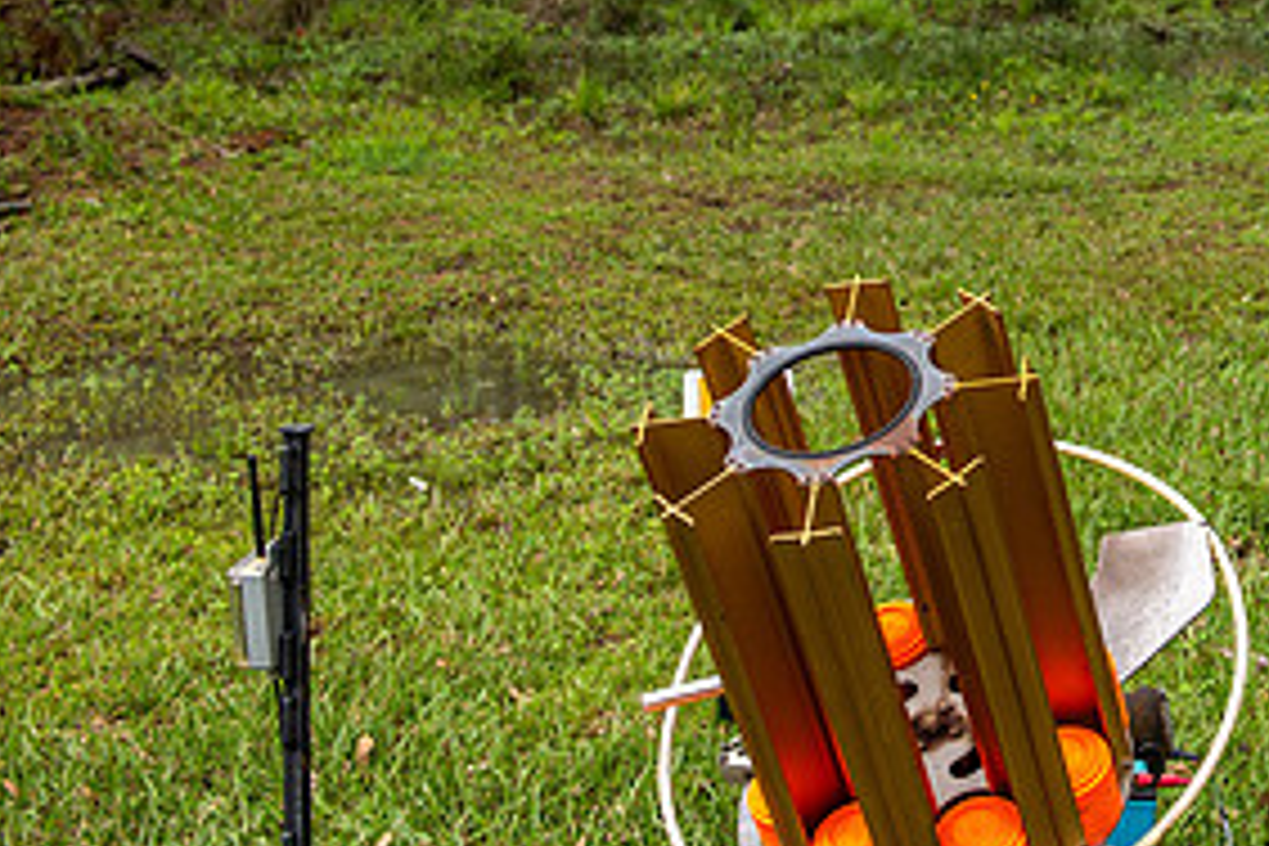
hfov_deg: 27.1
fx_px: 2538
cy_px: 171
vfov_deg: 18.7
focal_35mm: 72
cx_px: 1130
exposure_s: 1/1000
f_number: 4
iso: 125
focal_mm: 35
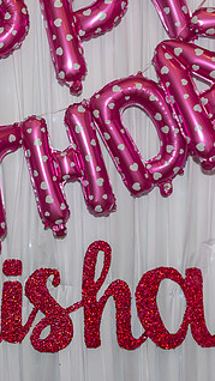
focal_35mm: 66
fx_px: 669
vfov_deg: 31.9
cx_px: -92
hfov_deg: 16.8
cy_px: 198
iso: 640
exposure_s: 1/250
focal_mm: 20
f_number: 7.1
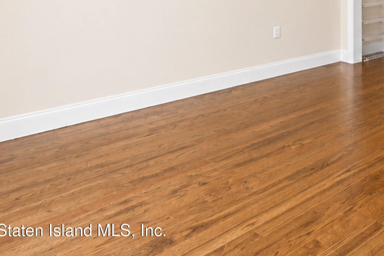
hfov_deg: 44.2
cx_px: 385
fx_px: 395
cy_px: -39
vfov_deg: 31.2
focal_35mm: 37
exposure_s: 1/5
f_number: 4
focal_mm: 16
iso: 64
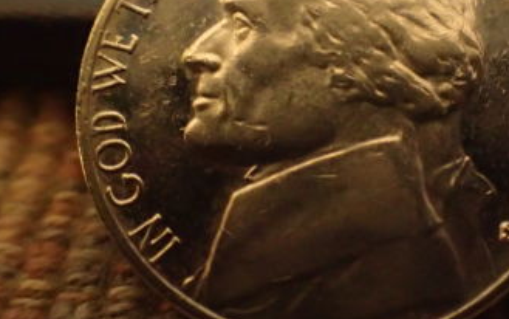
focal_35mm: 58
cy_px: 104
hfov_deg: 34.6
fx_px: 805
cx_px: 359
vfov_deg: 22.3
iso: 1600
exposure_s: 1/15
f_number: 2.3
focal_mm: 5.5
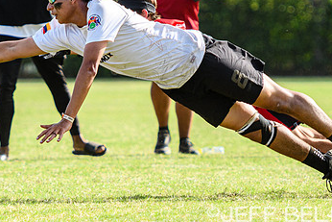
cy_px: 126
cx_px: 143
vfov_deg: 2.2
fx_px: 5877
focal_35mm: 637
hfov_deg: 3.2
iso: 100
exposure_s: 1/2000
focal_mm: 155
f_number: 3.2
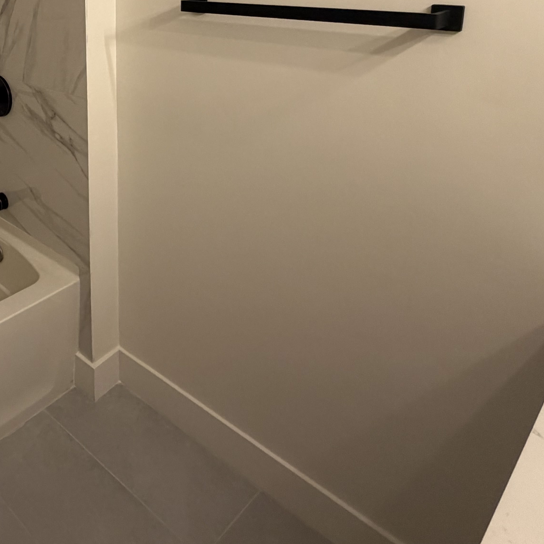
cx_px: -2
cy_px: 46
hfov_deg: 44.5
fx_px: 551
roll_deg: +2.9
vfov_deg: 46.9
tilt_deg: -9.8
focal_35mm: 31
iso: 200
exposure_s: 1/120
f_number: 2.2
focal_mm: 2.22
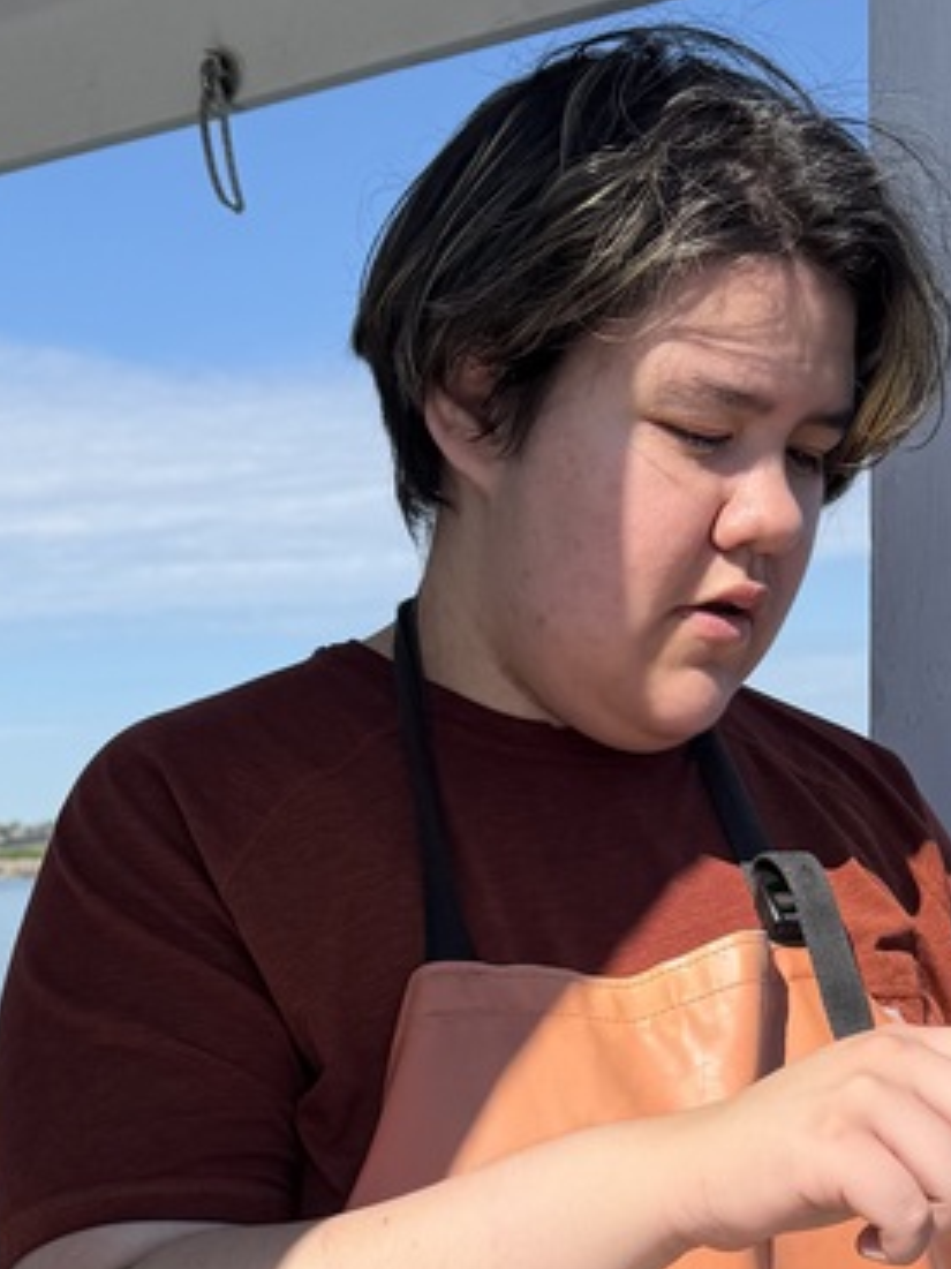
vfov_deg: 27.2
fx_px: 2456
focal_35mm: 67
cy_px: 1286
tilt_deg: -10.2
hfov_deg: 21.9
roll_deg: +4.8
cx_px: 564
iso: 80
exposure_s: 1/4673
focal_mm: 6.76
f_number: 1.78
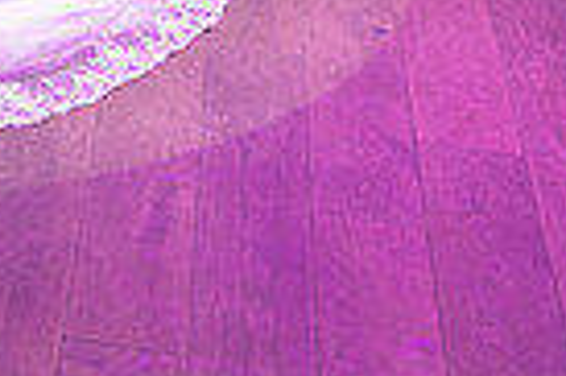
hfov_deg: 15.1
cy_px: -403
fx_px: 1994
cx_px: -256
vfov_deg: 9.9
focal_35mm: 127
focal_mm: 30
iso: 1000
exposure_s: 1/125
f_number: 3.5
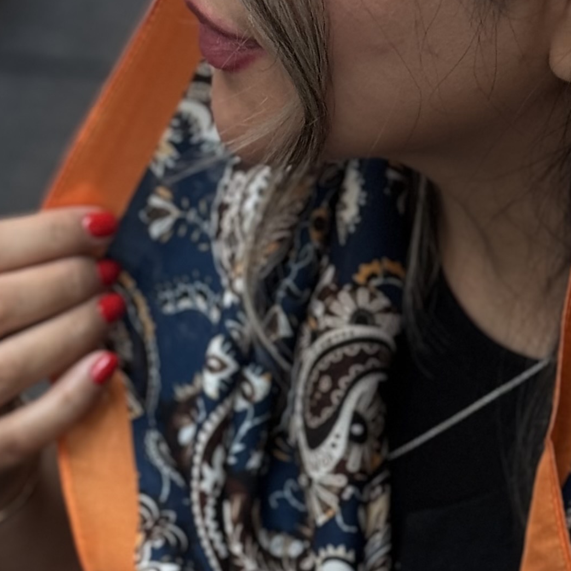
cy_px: 370
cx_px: 550
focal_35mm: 164
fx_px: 3061
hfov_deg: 10.6
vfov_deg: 10.7
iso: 50
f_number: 1.78
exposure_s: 1/50
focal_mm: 6.76
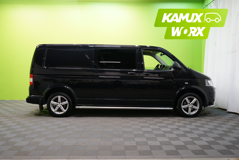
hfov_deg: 63.7
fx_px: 193
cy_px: 80
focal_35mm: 29
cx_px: 120
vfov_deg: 45.0
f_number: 5.6
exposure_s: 1/50
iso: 1000
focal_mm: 29
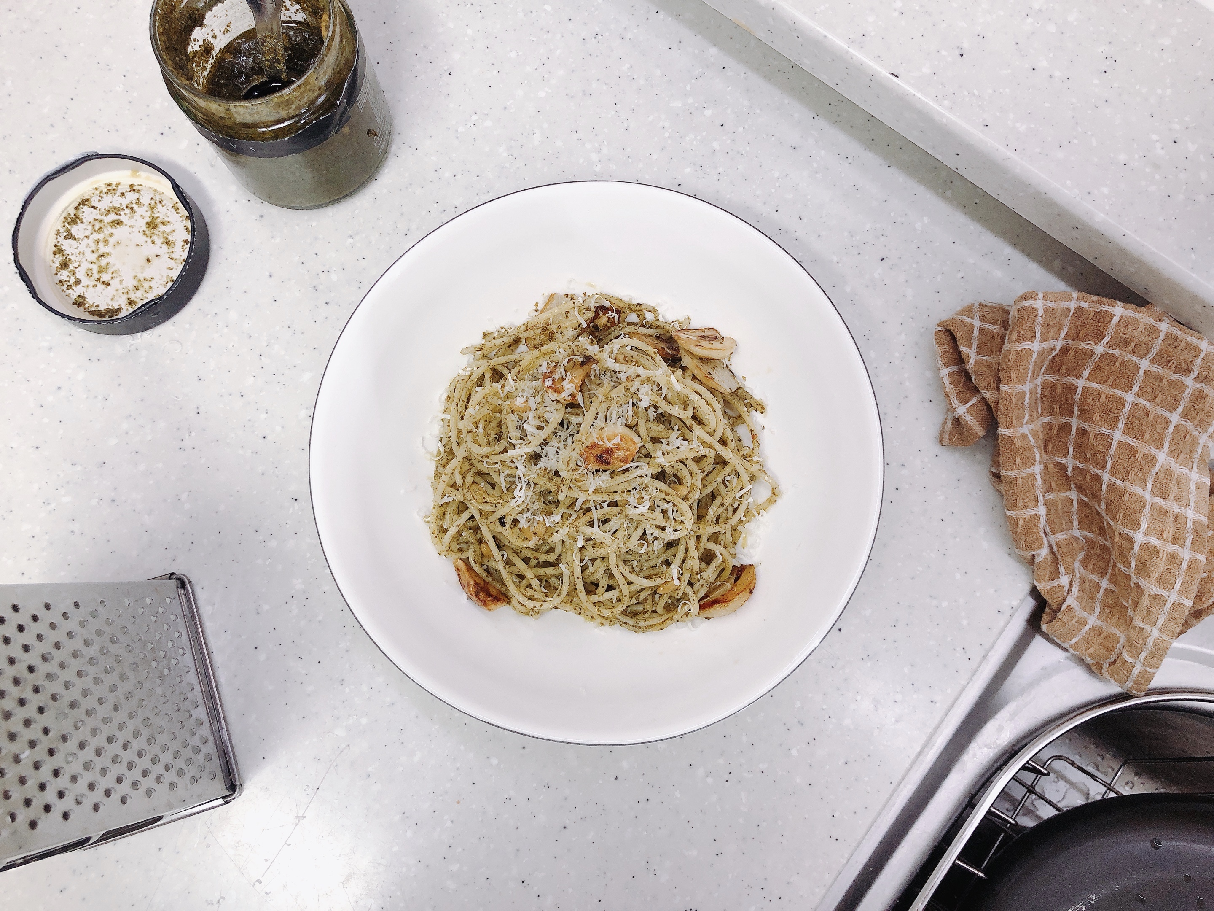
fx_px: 982
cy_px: 456
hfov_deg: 63.4
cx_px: 607
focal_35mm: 28
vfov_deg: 49.7
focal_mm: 4
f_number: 1.8
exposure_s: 1/30
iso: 32
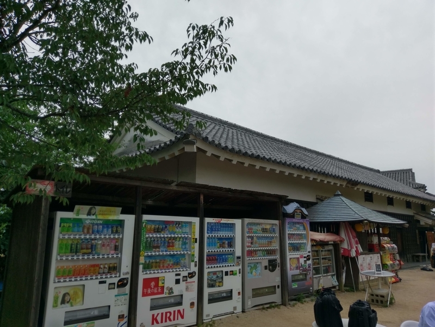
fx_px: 327
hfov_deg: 67.3
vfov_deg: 53.1
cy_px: 164
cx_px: 218
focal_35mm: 26
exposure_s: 1/6000
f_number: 1.8
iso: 125
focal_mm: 4.58
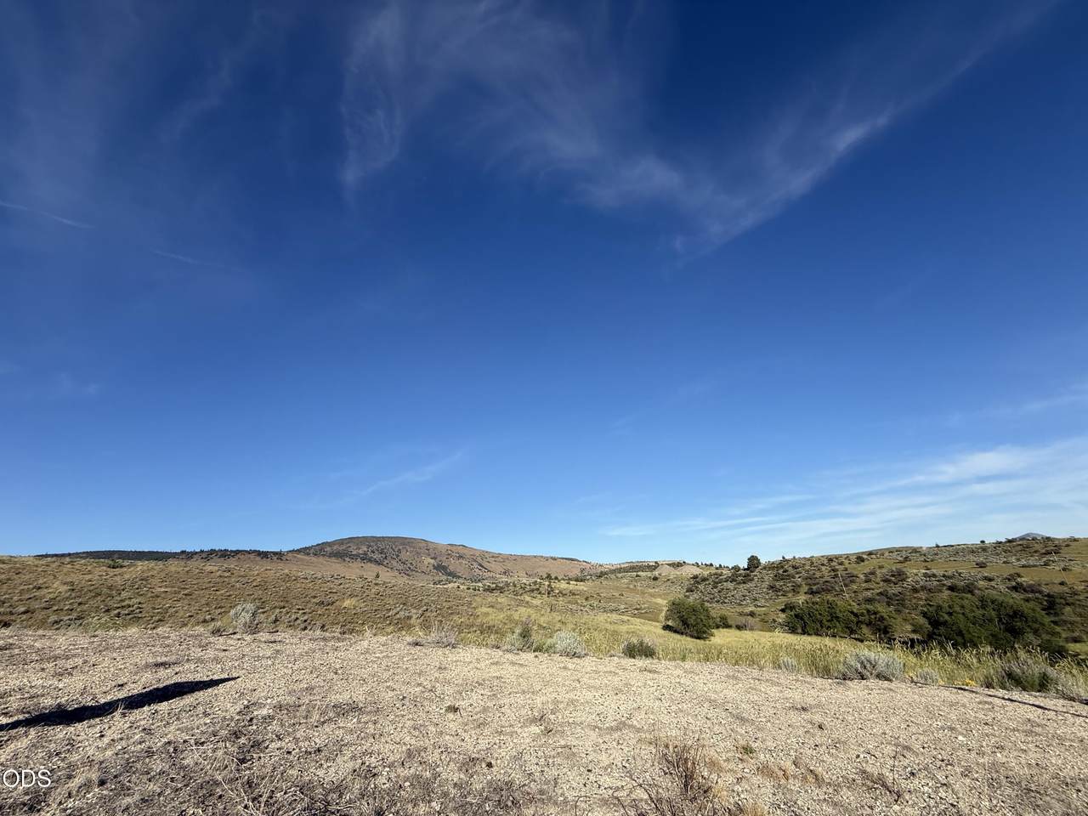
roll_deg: +3.4
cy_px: 408
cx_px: 544
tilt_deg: +23.0
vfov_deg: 85.7
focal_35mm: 14
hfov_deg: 102.1
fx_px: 440
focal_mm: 2.22
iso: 50
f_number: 2.2
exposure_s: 1/2320
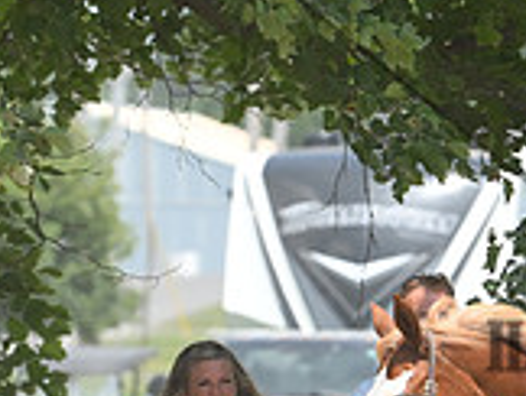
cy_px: 372
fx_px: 13331
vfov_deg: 1.7
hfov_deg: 2.3
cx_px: 770
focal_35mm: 876
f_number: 5
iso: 250
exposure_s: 1/1347
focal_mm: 170
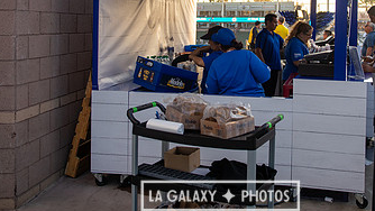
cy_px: 27
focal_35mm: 51
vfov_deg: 23.0
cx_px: 220
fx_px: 507
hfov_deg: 40.4
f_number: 2.8
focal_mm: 28
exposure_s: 1/640
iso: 125
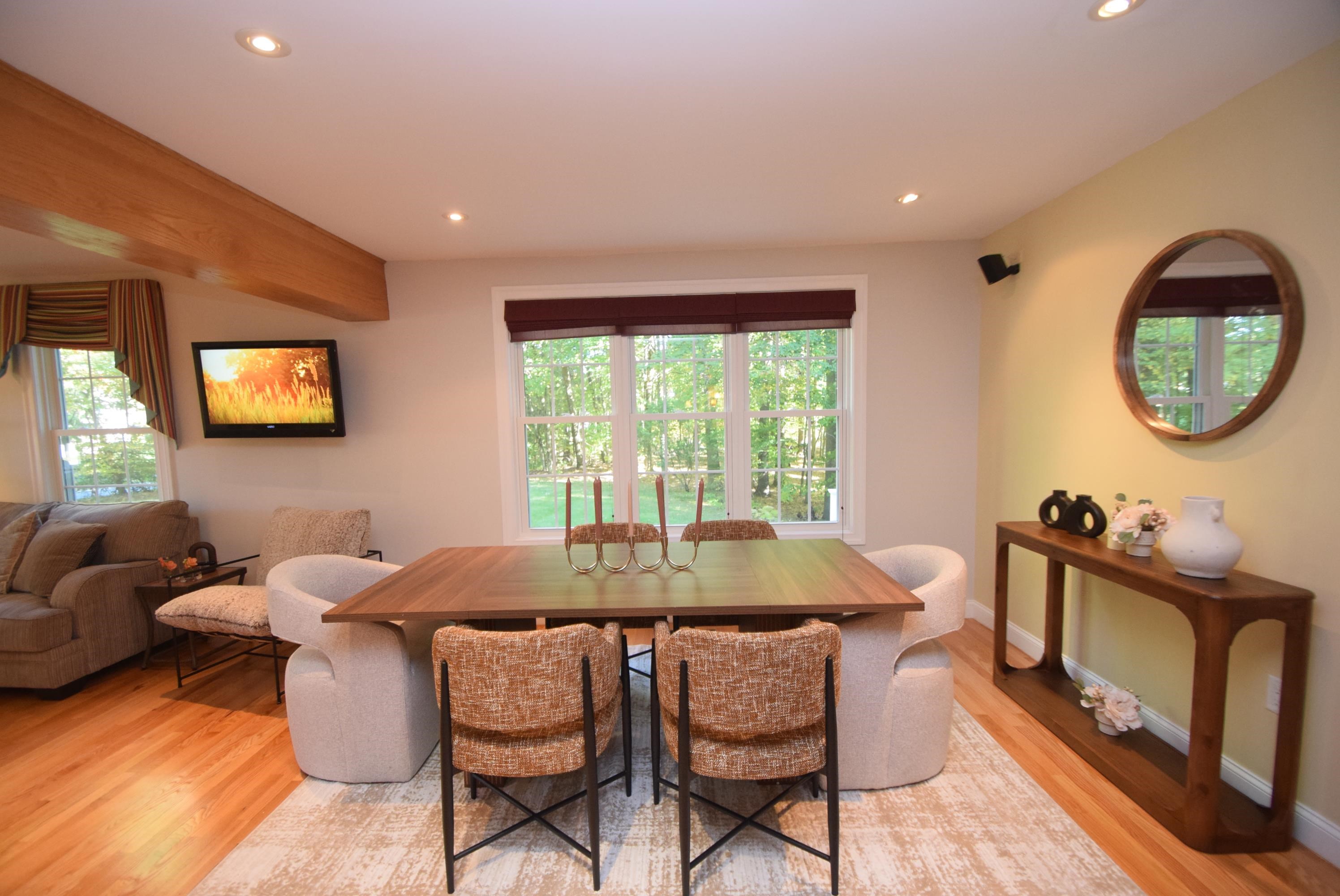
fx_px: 559
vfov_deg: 77.4
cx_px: 670
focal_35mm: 15
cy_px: 448
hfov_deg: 100.3
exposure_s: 1/60
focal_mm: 10
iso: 1600
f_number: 3.5
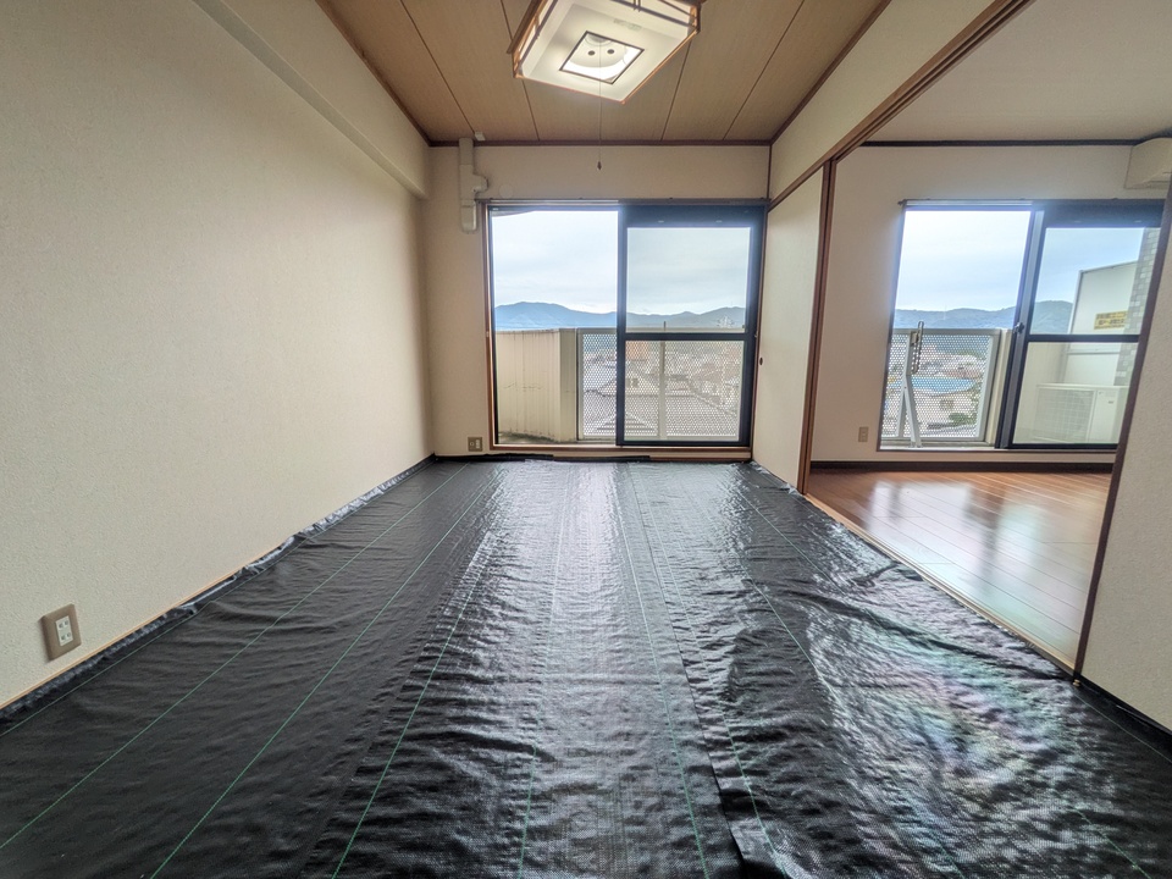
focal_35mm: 14
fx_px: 474
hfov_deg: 102.1
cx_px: 586
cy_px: 440
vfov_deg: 85.7
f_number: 2.2
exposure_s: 1/594
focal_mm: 1.83
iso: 50
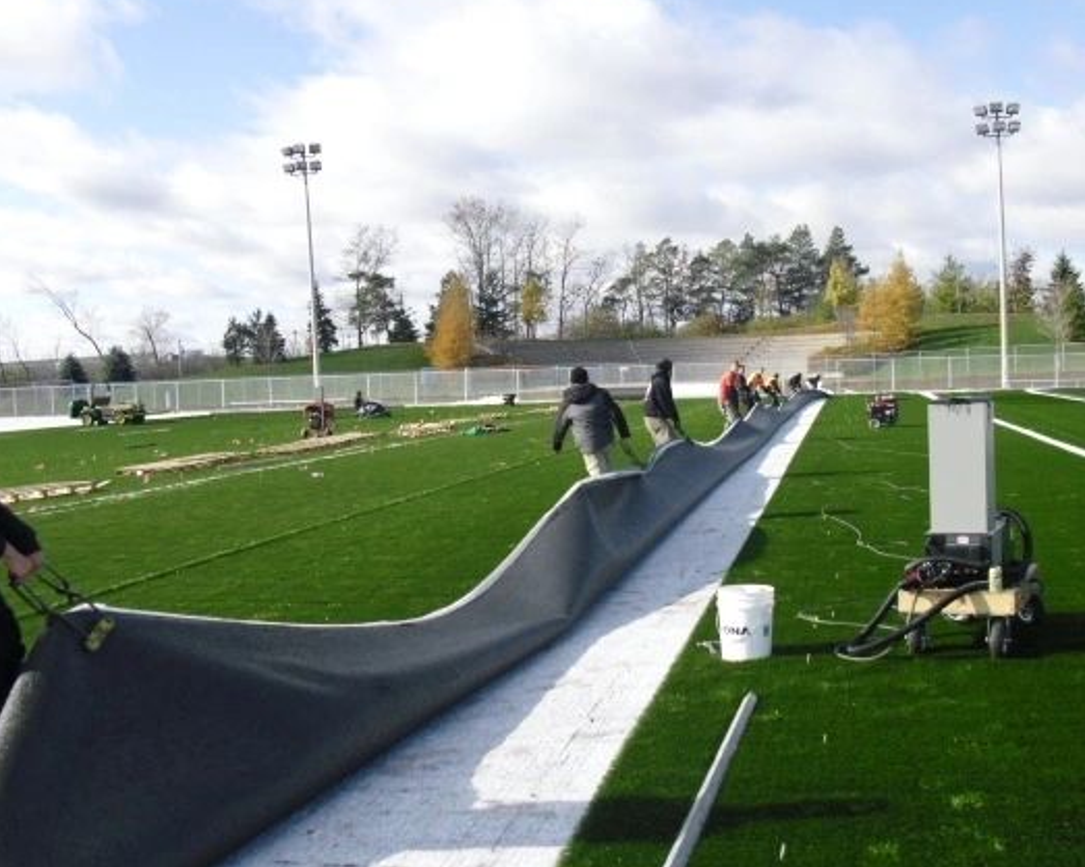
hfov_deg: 42.8
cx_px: 622
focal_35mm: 43
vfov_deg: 34.9
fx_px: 1380
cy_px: 438
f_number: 7.8
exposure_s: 1/100
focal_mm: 6.3
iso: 100
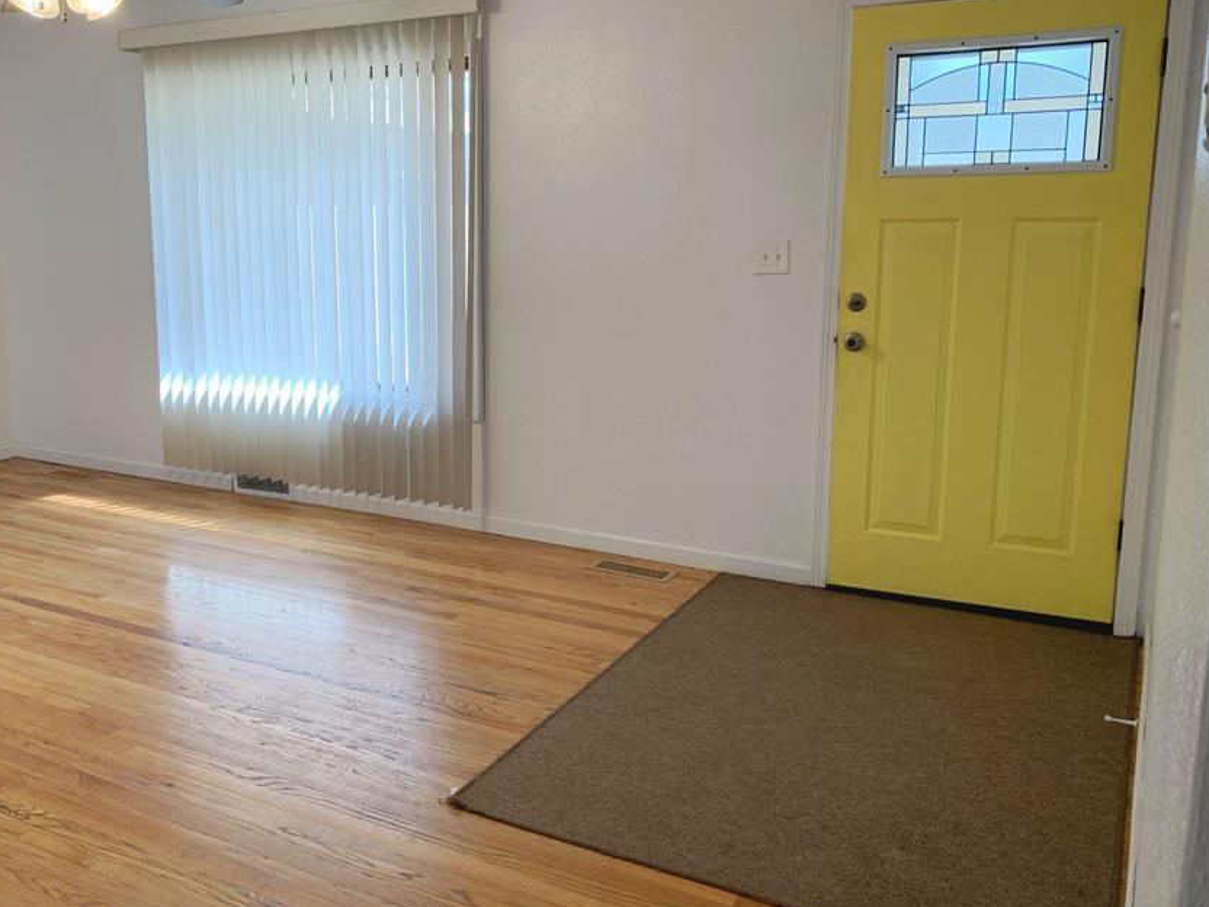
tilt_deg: -11.1
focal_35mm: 32
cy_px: 391
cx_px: 474
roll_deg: +0.3
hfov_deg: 56.3
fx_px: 1118
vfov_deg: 44.1
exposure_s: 1/121
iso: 32
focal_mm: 4.25
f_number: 1.8
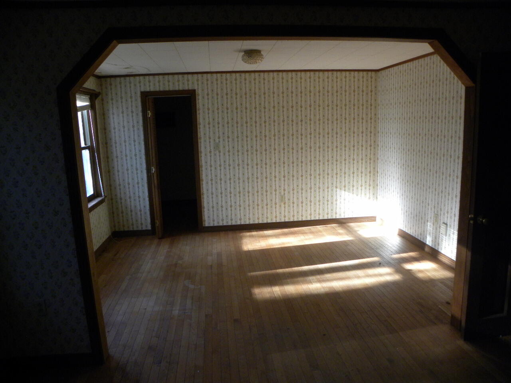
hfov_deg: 67.3
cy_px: 192
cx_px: 256
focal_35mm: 26
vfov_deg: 53.1
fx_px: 384
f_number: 2.8
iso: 237
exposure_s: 1/74.6
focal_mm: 4.6
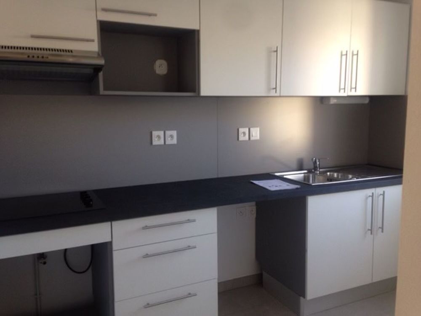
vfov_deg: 42.9
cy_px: 158
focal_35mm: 33
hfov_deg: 55.4
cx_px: 210
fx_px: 401
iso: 50
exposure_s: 1/24
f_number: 2.4
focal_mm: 4.12
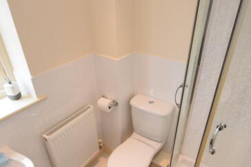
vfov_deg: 47.6
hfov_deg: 67.2
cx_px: 138
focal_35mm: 27
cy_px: 103
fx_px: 188
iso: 640
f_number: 5
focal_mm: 10
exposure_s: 1/200
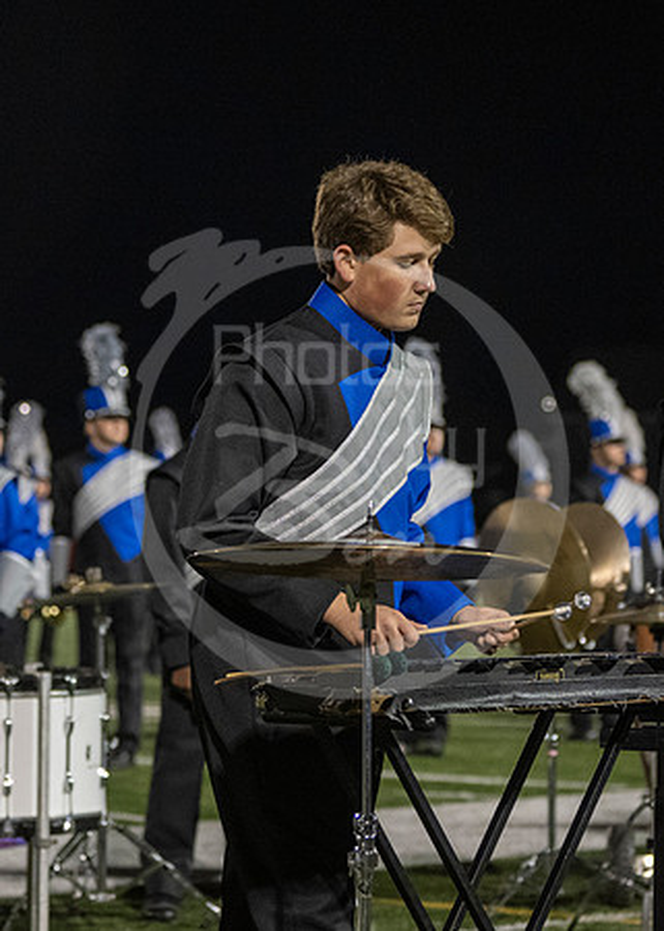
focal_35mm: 142
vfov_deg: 14.2
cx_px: 439
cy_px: 360
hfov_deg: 10.1
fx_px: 3746
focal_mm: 70
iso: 4000
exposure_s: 1/500
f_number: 2.8
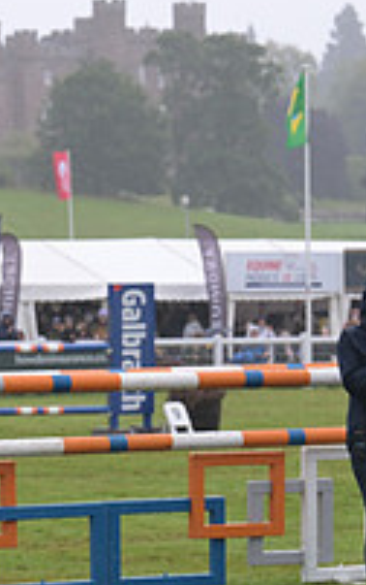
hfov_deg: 4.8
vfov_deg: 7.8
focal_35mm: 270
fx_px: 4300
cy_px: 403
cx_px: -418
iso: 800
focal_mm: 92
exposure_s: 1/800
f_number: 5.6
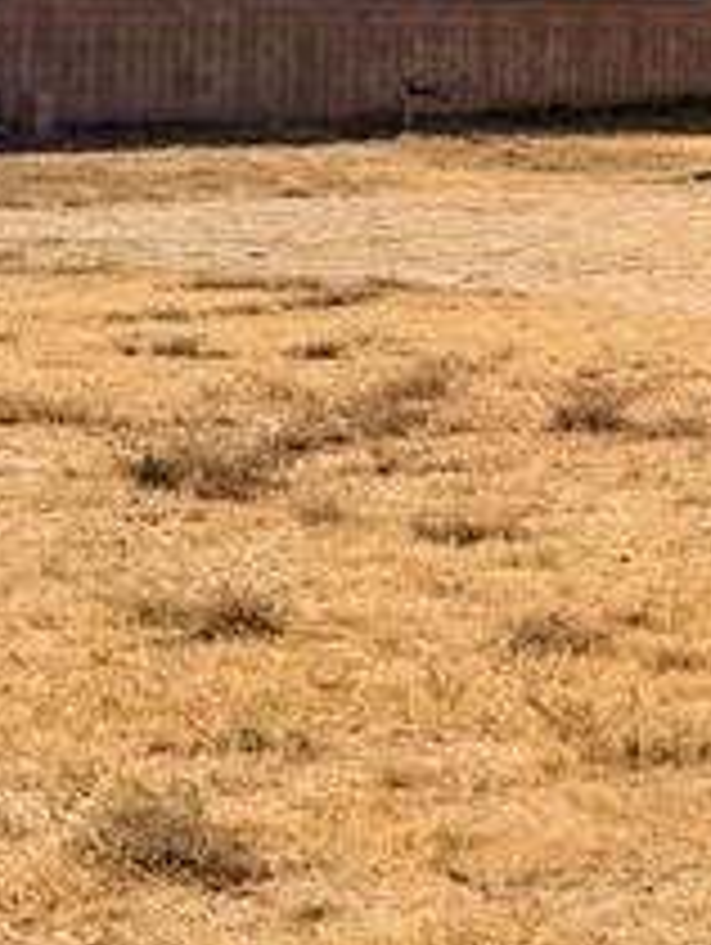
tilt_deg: +4.0
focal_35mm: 117
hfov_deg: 11.5
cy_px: -189
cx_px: 1408
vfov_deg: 16.1
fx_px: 3198
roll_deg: -0.2
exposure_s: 1/4975
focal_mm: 6.76
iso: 80
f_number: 1.78
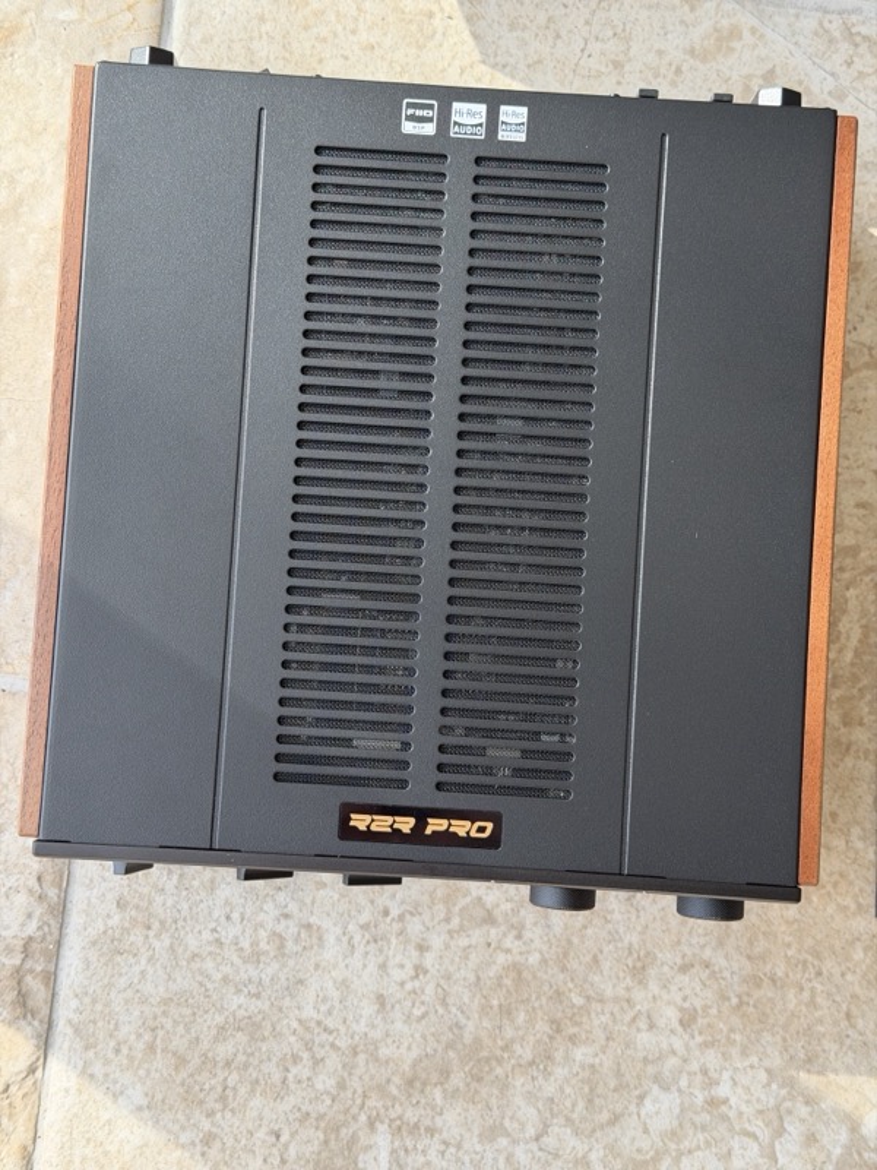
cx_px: 438
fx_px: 1621
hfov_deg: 30.3
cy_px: 585
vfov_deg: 39.7
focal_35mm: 48
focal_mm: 6.76
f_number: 1.78
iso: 64
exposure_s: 1/418
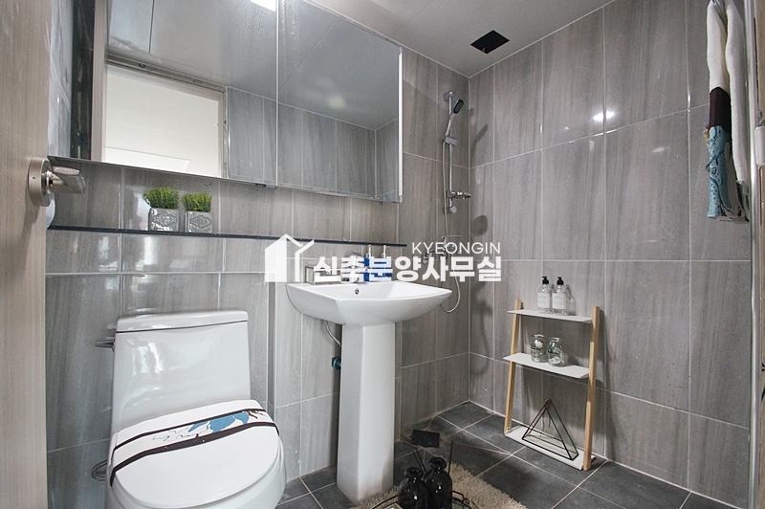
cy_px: 254
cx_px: 382
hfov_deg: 95.0
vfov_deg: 72.0
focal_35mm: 16
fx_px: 350
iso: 800
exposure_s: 1/10
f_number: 9
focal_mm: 11
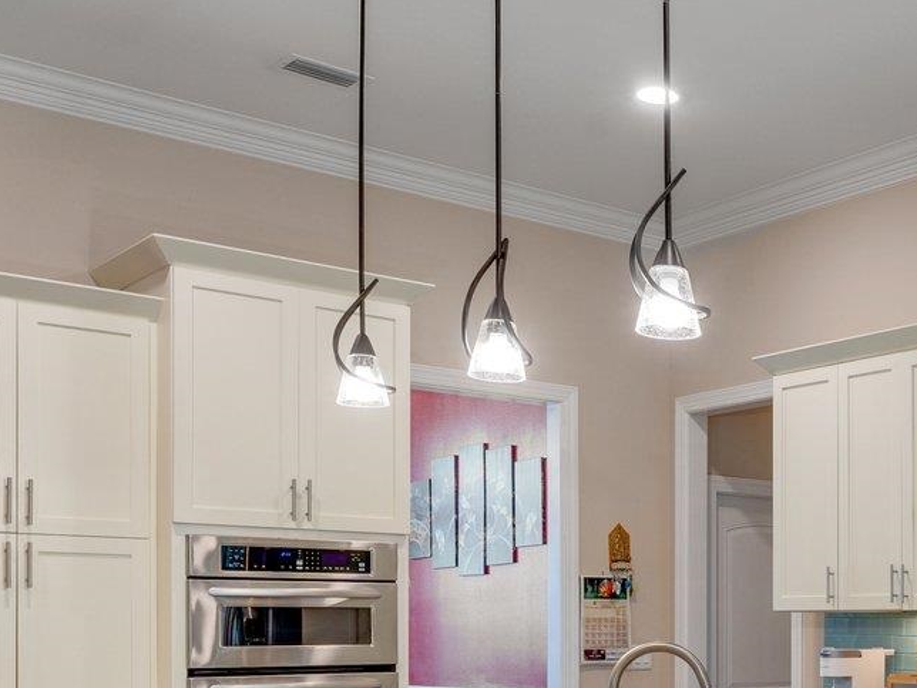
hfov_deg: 32.6
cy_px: 626
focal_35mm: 52
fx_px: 1378
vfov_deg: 27.0
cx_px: 995
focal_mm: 17
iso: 100
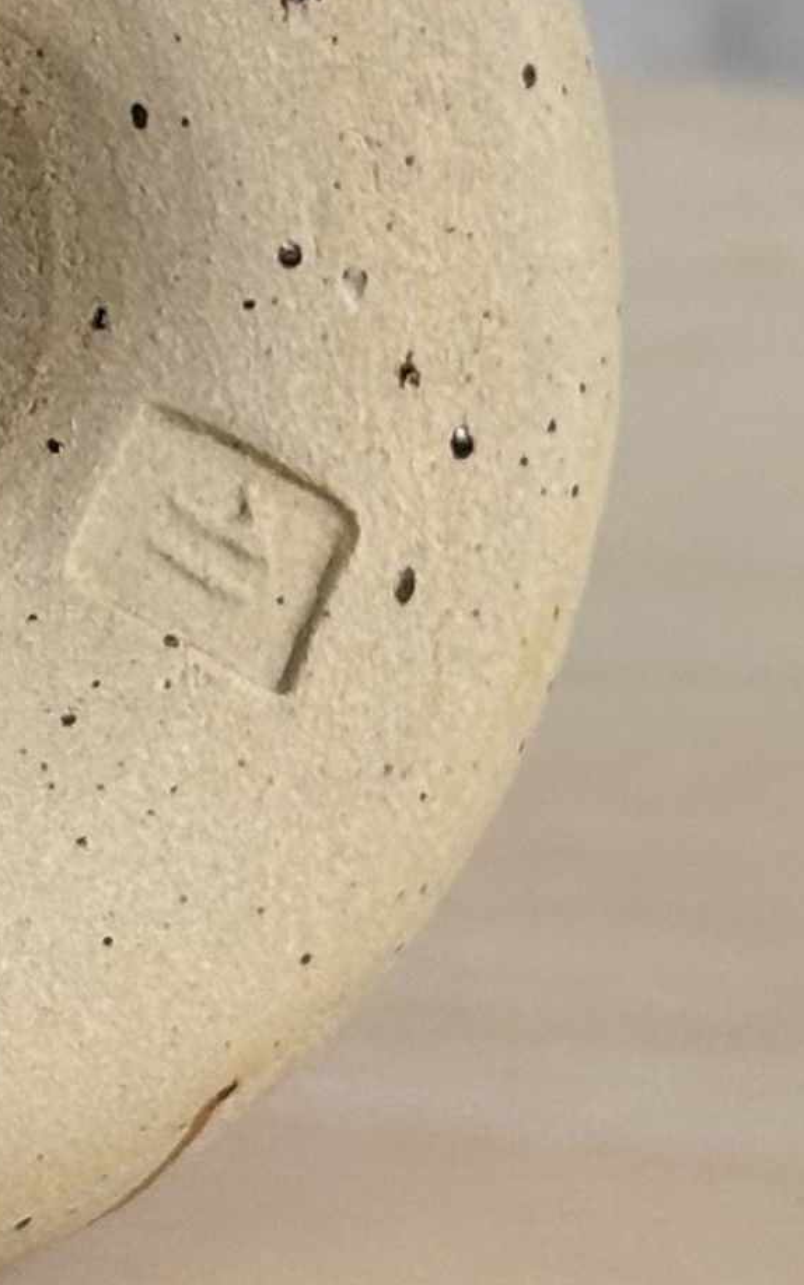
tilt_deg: -13.1
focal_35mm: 242
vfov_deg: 8.6
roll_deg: -1.8
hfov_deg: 5.4
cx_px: -143
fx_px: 8482
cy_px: 234
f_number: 1.6
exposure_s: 1/106
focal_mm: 5.96
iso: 50
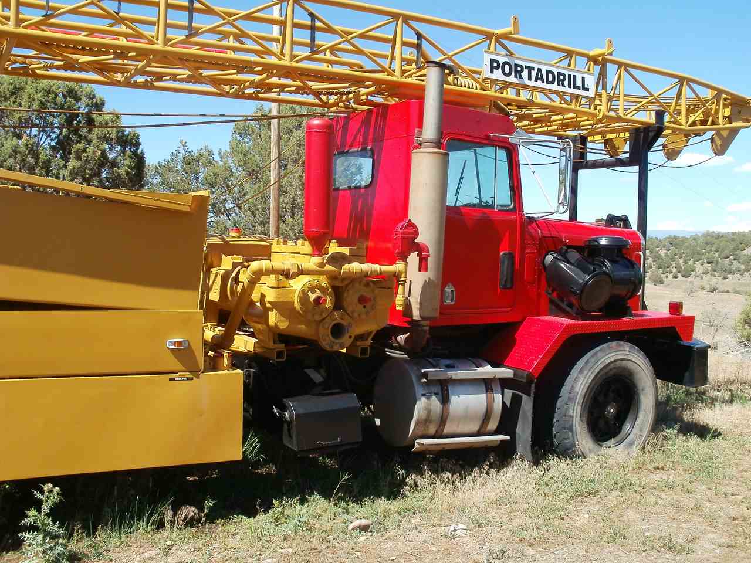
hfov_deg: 51.4
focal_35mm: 36
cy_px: 282
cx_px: 376
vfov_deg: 39.7
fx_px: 781
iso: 100
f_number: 5.6
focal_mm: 6.3
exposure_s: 1/250
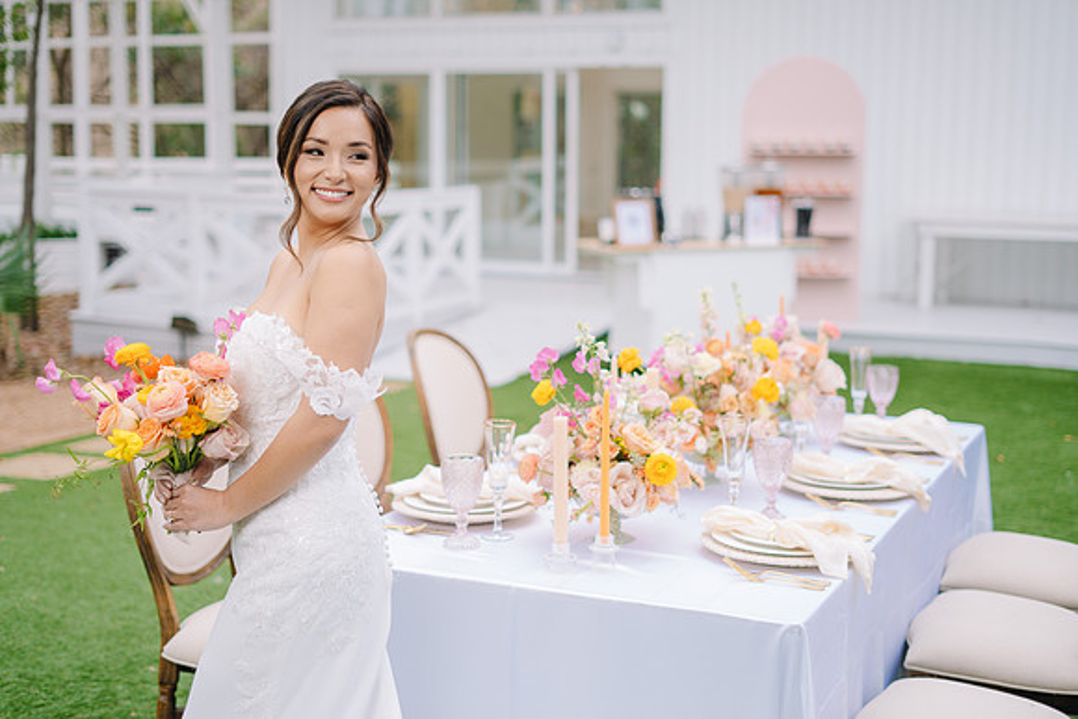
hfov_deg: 39.6
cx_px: 539
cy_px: 360
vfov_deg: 27.0
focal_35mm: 50
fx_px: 1498
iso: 64
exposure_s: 1/160
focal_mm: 50
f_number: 2
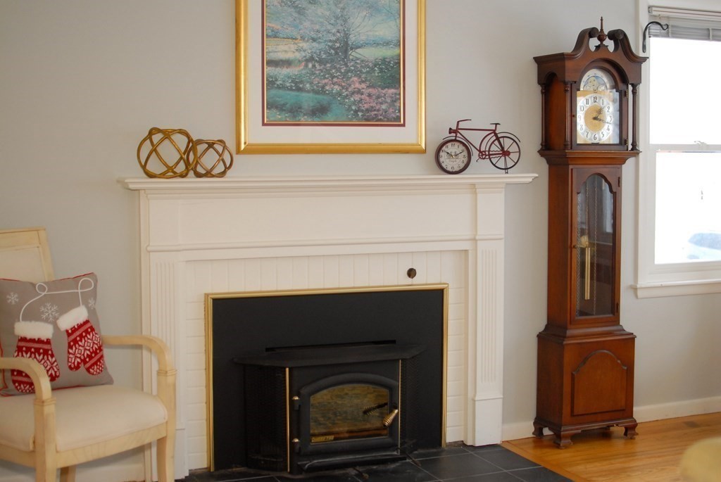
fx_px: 1052
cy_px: 241
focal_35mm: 52
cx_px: 360
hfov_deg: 37.8
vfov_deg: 25.8
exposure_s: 1/250
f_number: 2.5
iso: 400
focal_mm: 35
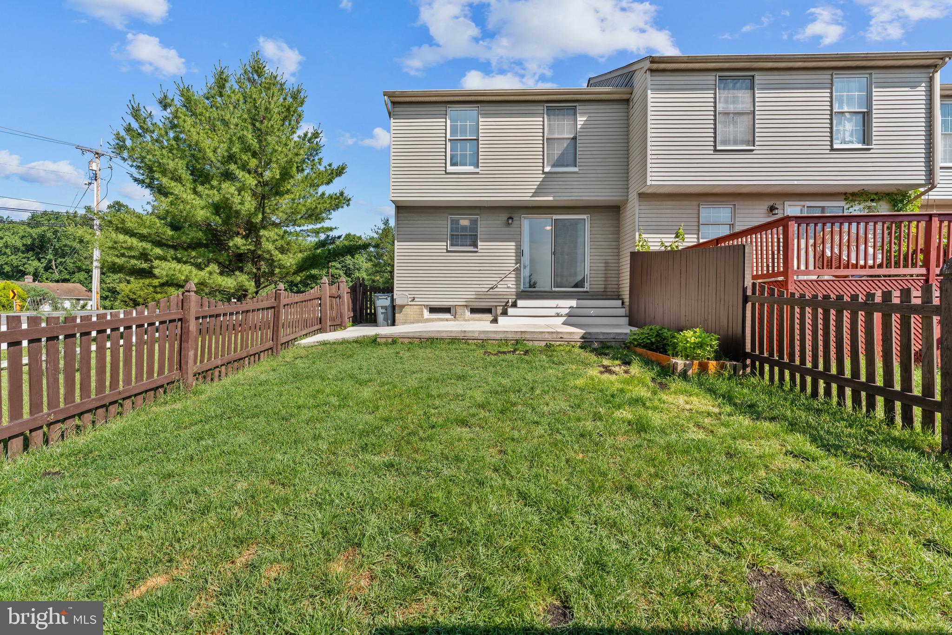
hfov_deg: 104.3
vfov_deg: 81.2
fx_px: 370
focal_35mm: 14
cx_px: 476
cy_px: 318
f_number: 8
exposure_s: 1/60
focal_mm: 14
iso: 100
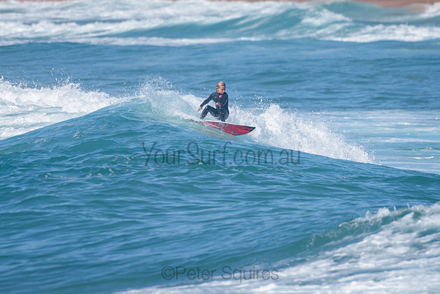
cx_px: 194
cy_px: 123
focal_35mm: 613
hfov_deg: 3.4
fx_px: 7491
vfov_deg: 2.2
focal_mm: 500
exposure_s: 1/2000
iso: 140
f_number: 5.6
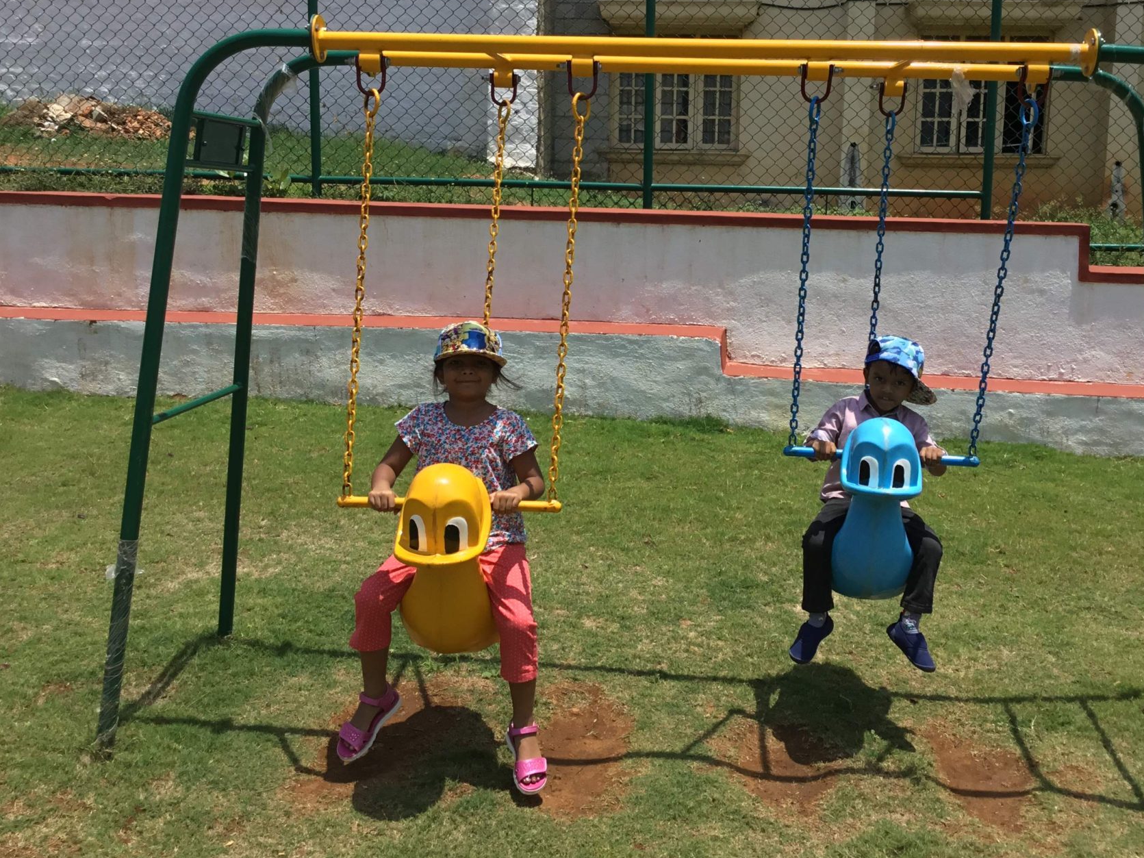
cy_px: 366
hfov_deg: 48.9
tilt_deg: -8.1
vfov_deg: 37.6
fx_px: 1256
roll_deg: -0.3
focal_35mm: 38
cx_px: 635
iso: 25
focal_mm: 3.3
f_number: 2.4
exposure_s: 1/1294
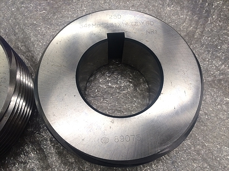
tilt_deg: -71.5
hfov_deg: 61.7
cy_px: 86
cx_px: 114
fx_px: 192
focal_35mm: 29
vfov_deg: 48.2
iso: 32
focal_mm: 4.15
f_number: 2.2
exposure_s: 1/30
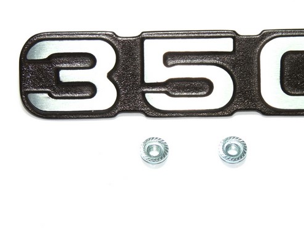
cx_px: 187
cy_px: 97
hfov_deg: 10.5
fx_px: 1646
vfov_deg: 8.4
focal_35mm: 183
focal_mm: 25.8
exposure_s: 1/60
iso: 160
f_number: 4.4
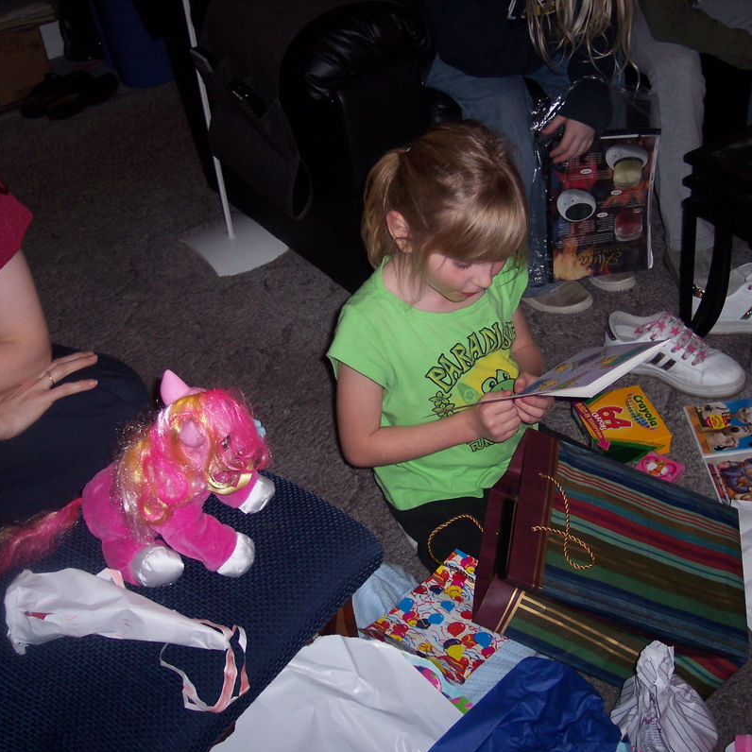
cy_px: 376
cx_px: 410
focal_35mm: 45
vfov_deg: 37.6
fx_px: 1106
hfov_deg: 37.5
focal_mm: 8
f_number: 2.8
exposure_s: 1/30
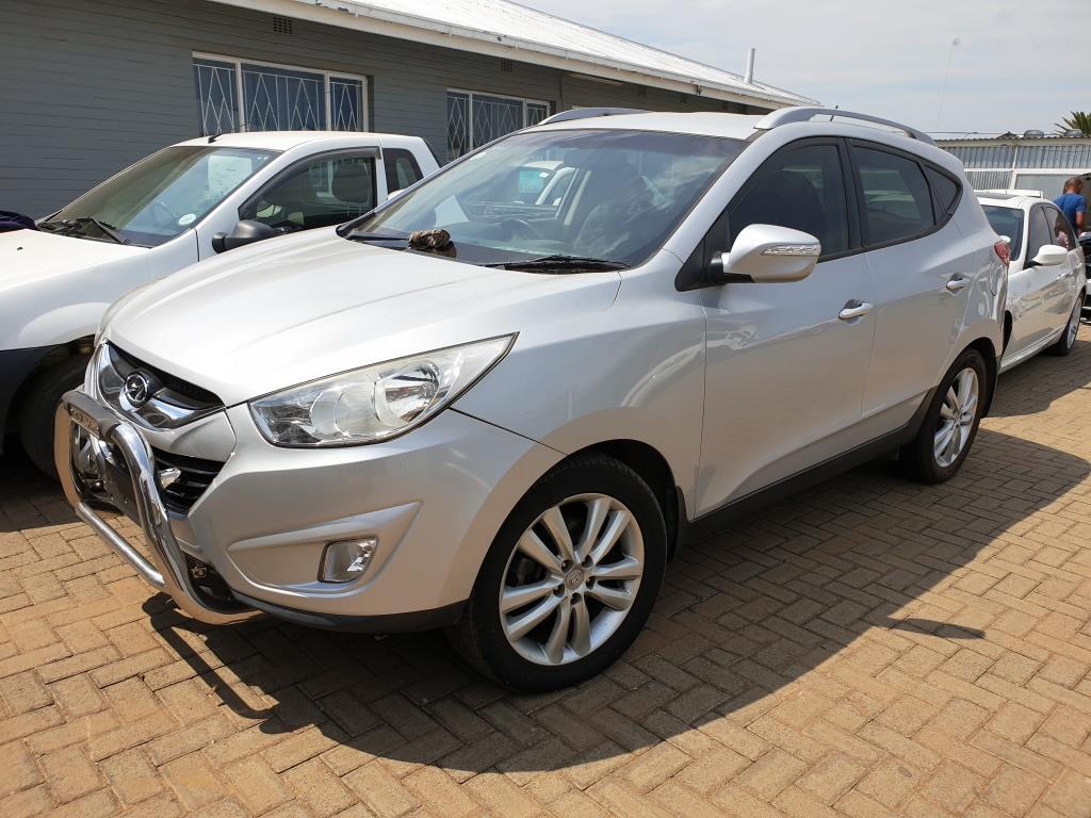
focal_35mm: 26
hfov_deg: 67.3
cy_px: 409
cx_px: 546
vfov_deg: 53.1
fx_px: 819
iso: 50
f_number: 2.4
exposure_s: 1/2457
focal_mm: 4.3
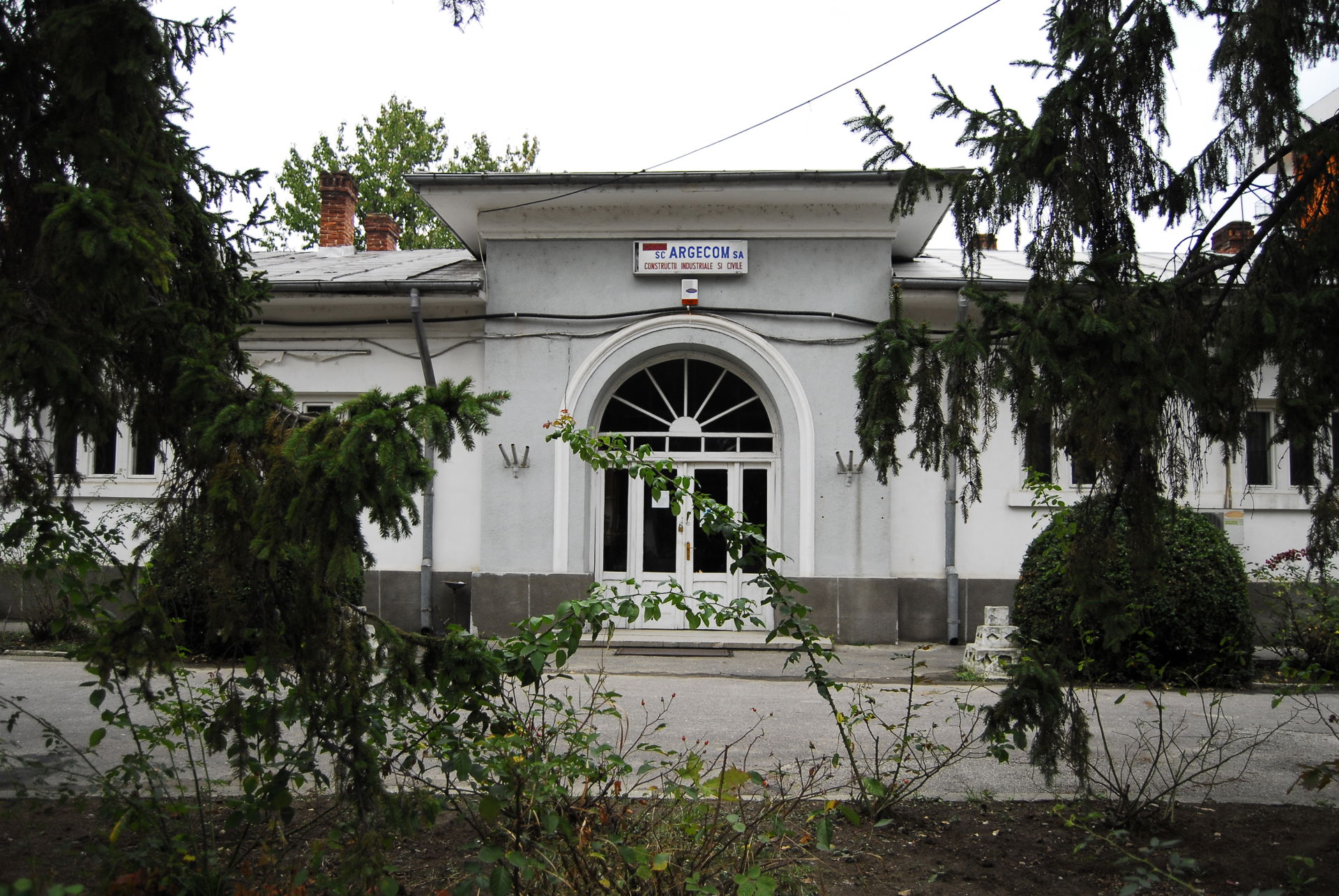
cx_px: 670
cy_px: 448
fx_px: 1061
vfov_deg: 45.8
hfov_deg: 64.5
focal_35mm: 28
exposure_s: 1/320
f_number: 3.5
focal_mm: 19
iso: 280
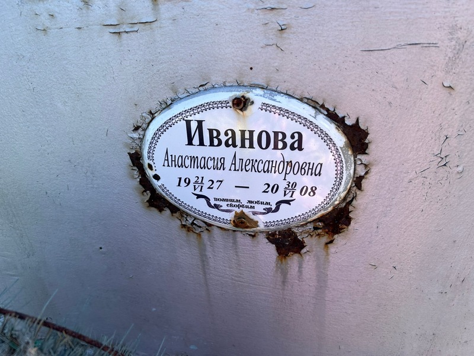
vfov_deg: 53.1
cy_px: 178
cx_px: 237
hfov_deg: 67.3
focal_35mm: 26
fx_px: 356
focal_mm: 5.7
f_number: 1.5
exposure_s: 1/1089
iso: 50
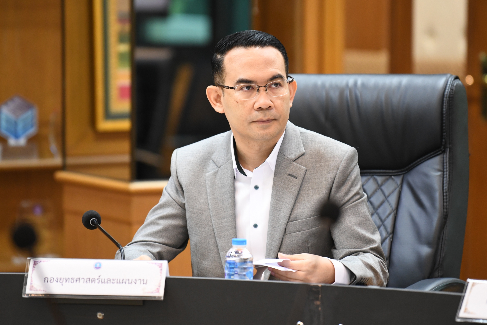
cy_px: 162
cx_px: 244
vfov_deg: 6.9
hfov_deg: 10.3
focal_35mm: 200
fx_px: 2705
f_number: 2.8
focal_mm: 200
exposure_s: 1/125
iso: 1600
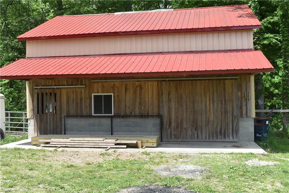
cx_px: 144
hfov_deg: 49.6
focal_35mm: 39
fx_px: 313
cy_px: 96
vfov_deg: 34.2
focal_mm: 26
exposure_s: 1/250
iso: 200
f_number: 8
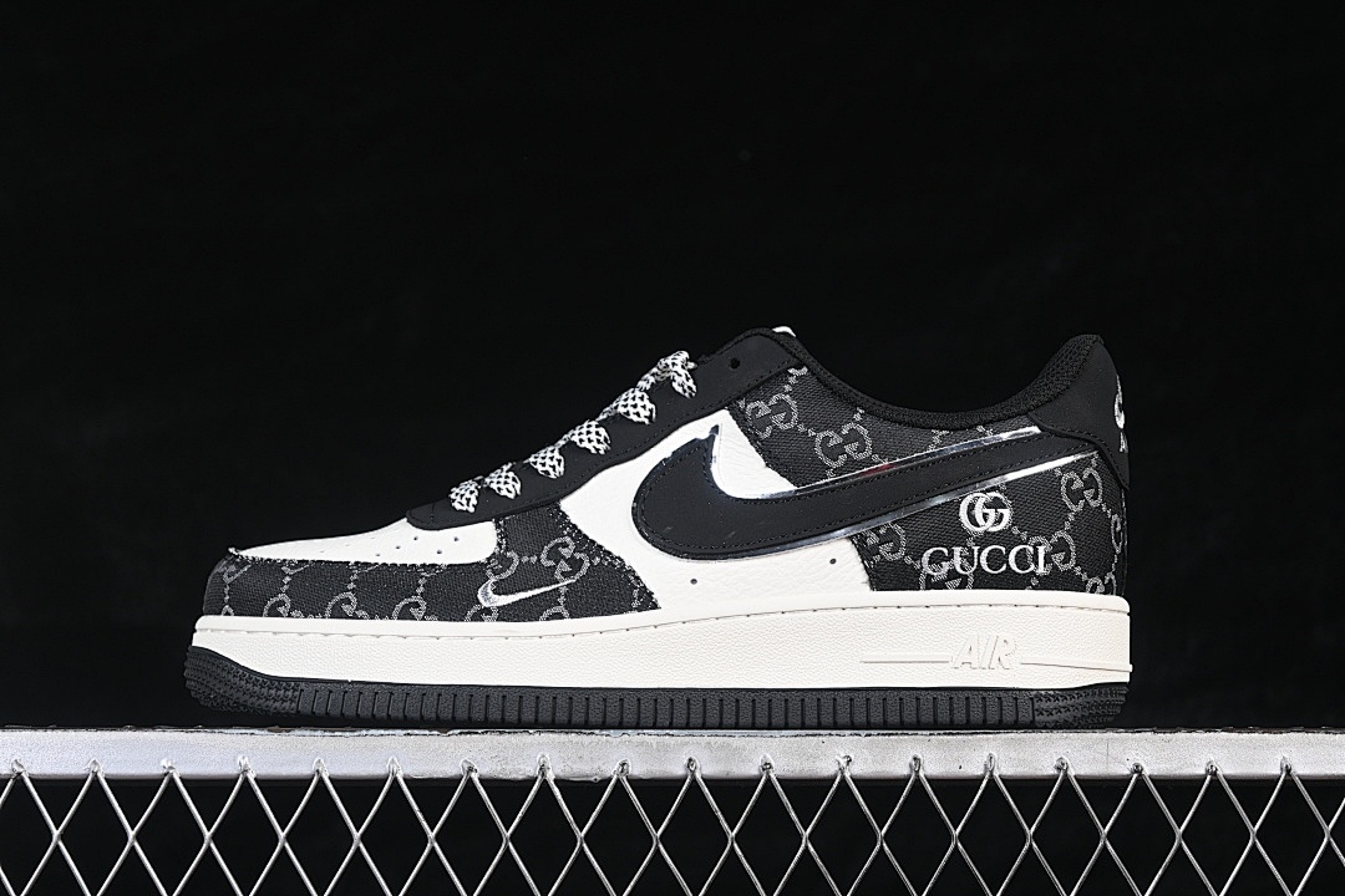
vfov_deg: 18.2
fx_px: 2802
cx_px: 672
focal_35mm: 75
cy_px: 448
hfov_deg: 27.0
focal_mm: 50
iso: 160
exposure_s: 1/60
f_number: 6.3
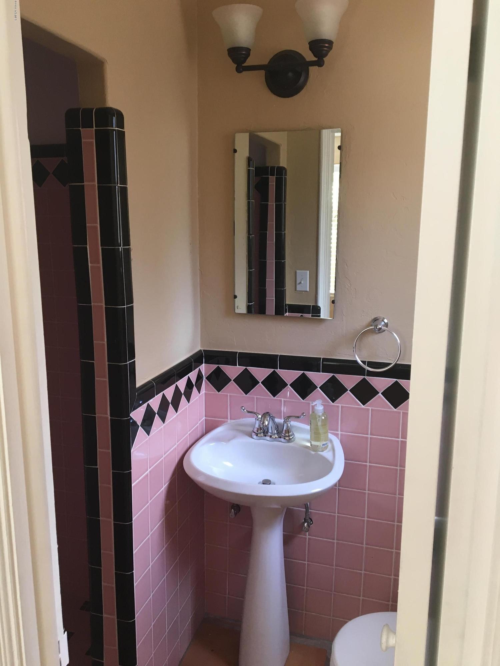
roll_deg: +0.1
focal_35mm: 29
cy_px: 333
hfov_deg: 48.2
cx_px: 250
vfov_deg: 61.7
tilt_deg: -11.2
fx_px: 559
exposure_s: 1/30
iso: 50
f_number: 2.2
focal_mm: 4.15
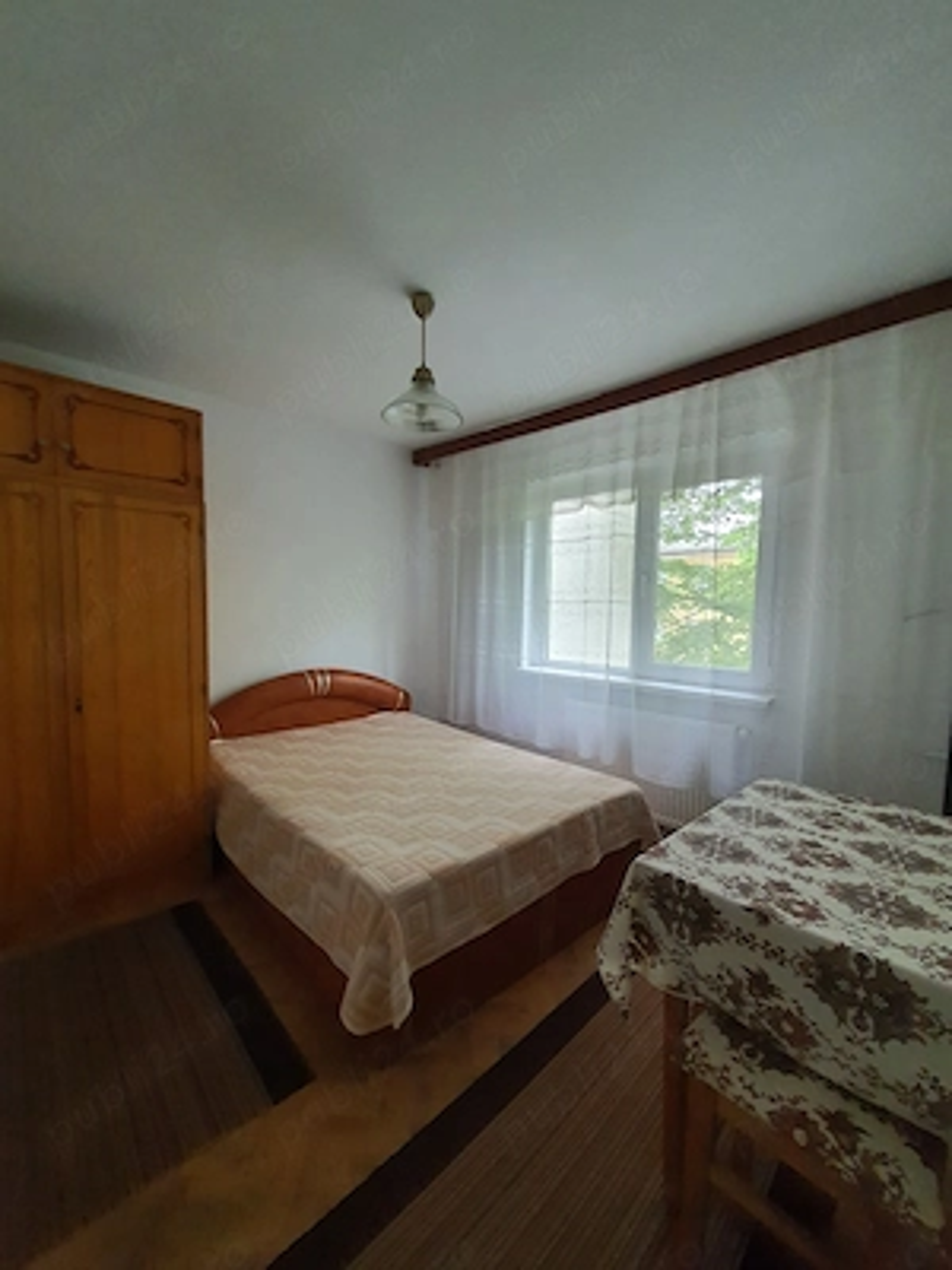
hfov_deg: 89.9
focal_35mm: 13
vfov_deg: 106.2
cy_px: 635
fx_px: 477
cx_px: 476
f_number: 2.2
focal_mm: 1.8
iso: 400
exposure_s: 1/50
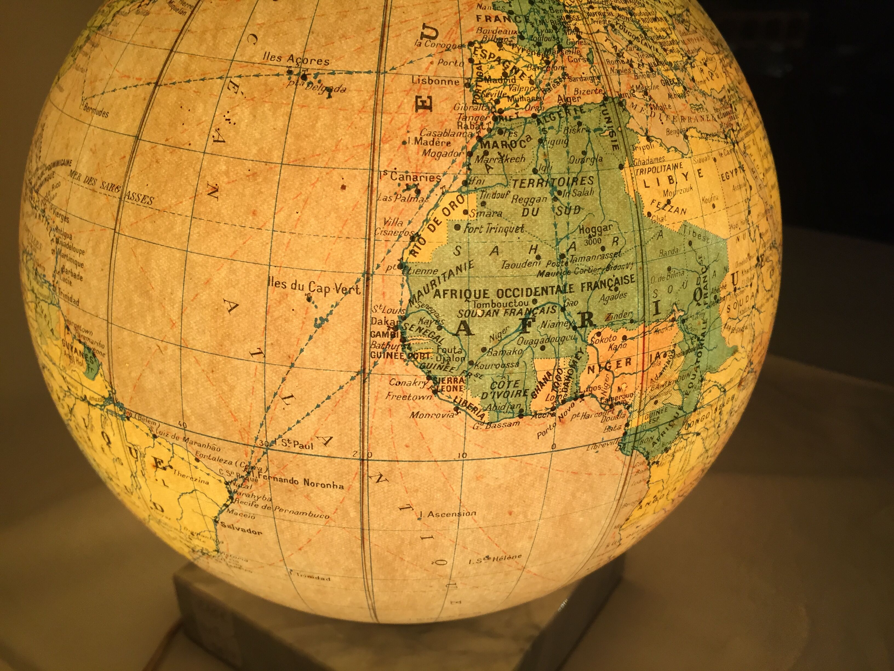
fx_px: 749
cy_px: 336
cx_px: 447
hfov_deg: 61.7
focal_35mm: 29
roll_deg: -1.4
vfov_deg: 48.2
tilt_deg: -26.5
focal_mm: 4.15
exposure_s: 1/33
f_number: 2.2
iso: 40
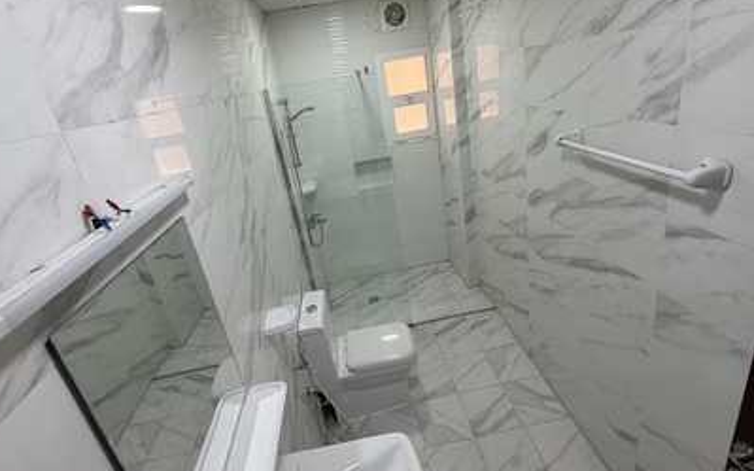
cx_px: 371
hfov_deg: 94.4
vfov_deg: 67.3
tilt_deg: -16.9
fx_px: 349
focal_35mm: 17
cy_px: 190
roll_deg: +10.7
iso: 160
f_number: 2.2
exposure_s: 1/100
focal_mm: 2.22
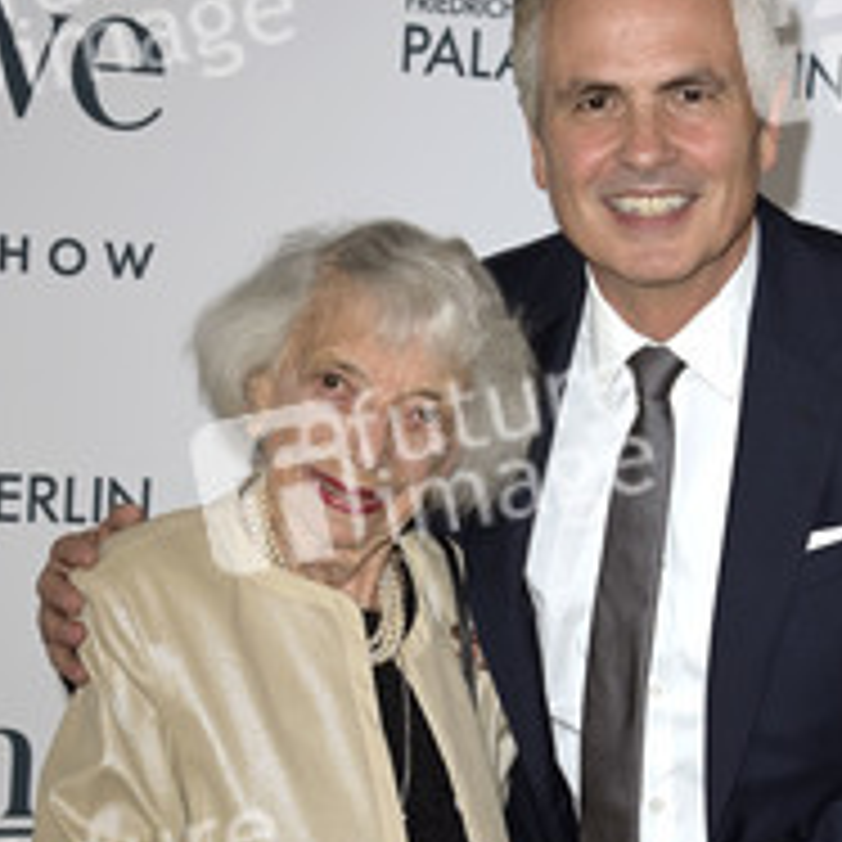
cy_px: 693
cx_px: 554
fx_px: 3495
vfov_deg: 13.7
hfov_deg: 13.7
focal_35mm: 127
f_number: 5.6
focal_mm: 70
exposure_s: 1/250
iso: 640
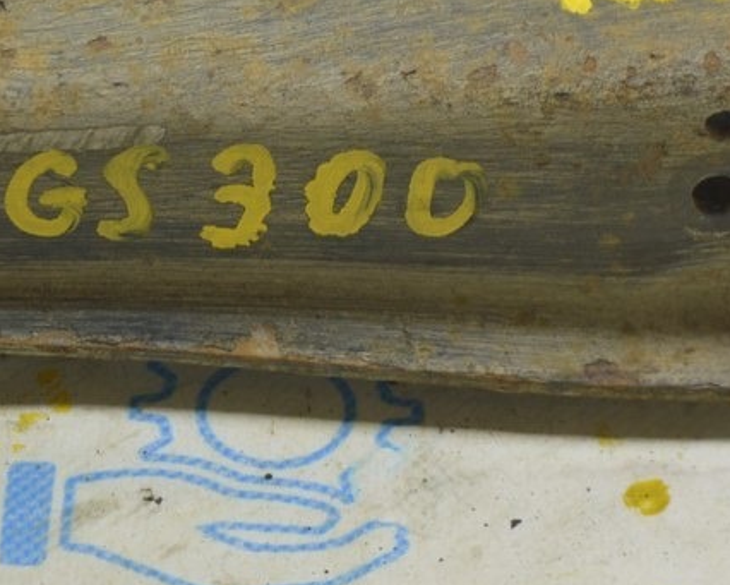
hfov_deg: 10.3
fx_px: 4022
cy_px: 57
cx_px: 545
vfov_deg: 8.3
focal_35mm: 186
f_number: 5.6
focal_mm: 55
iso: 400
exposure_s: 1/20
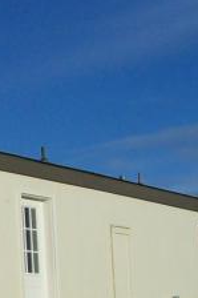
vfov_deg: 12.0
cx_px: -331
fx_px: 1413
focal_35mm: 171
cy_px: 205
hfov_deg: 7.3
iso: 80
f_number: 4.8
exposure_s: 1/1161
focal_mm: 6
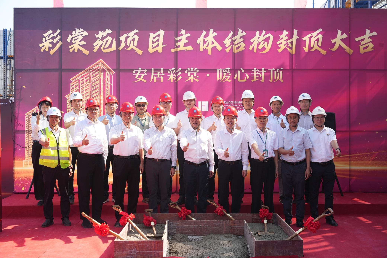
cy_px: 129
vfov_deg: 32.0
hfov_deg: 46.5
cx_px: 194
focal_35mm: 42
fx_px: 450
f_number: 5.6
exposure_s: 1/320
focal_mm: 41.9
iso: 200
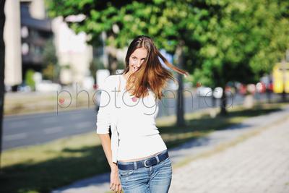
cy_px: 96
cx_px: 144
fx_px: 1365
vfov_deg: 8.1
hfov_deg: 12.1
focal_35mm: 170
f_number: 4
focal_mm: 170
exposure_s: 1/400
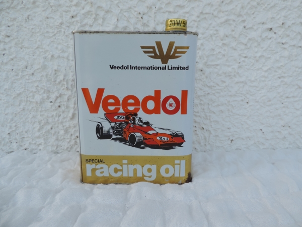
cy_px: 114
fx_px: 209
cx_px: 151
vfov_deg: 56.8
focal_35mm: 24
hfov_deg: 71.6
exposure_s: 1/400
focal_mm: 4.3
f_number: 3
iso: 80
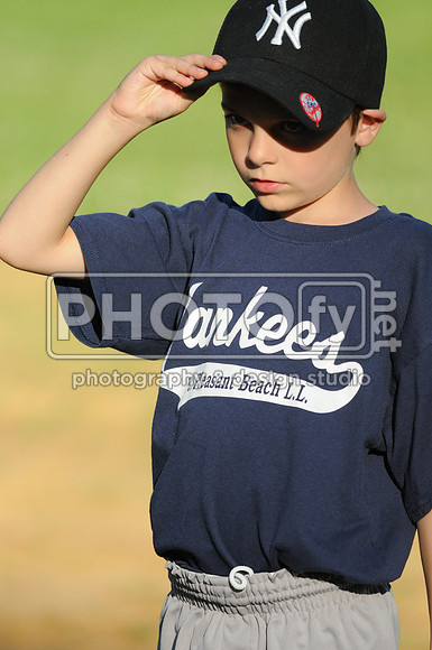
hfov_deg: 3.0
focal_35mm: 450
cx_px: 216
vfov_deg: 4.6
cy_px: 325
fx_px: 8124
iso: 800
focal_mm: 300
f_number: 4
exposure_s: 1/4000
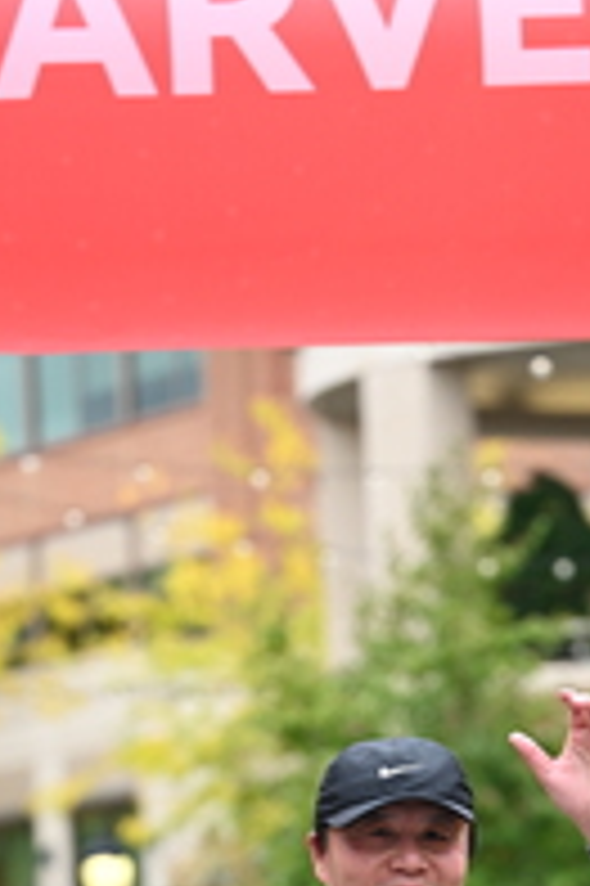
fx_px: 6058
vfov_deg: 8.3
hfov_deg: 5.6
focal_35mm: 246
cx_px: 453
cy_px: 989
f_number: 2.8
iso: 640
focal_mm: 88
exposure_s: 1/2000
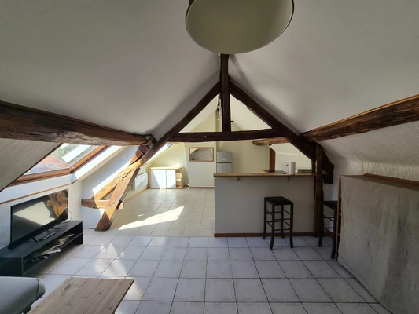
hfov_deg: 106.2
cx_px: 210
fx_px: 157
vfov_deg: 89.9
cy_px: 157
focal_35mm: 13
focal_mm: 2.2
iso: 100
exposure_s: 1/670
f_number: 2.2
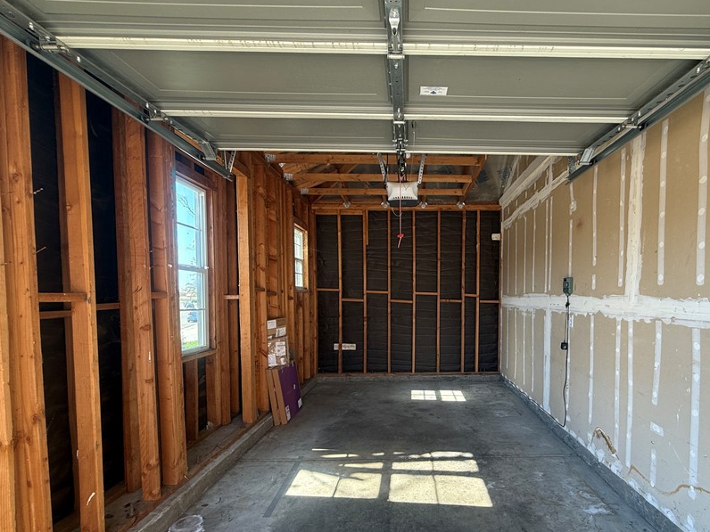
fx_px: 369
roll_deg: +0.1
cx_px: 422
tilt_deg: -3.4
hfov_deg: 86.8
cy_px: 316
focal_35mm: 18
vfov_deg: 70.9
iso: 80
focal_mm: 2.22
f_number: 2.2
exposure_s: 1/99
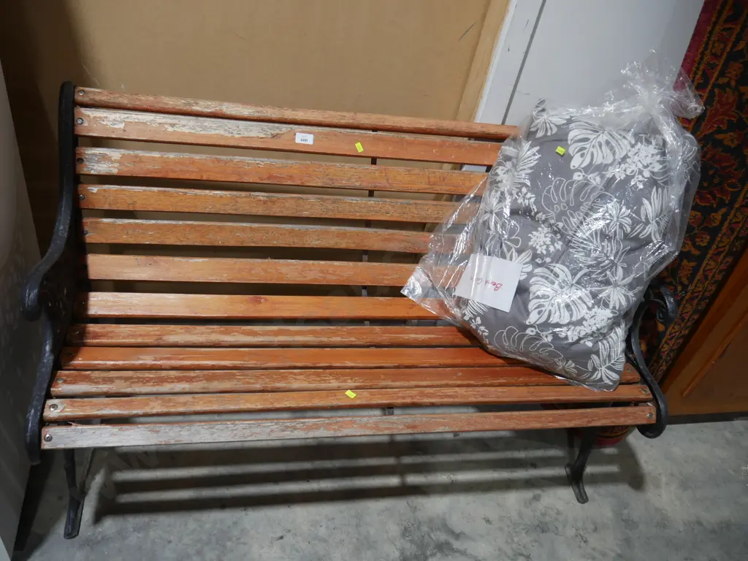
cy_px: 280
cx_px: 374
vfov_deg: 49.7
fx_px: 605
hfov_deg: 63.4
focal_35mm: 28
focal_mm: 14
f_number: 3.5
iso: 250
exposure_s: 1/60
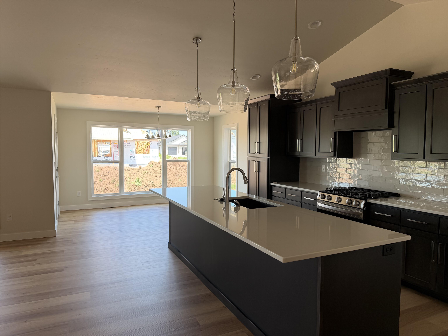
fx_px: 311
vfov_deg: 56.8
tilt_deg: -3.8
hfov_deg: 71.6
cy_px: 168
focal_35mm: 24
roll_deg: -0.4
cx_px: 224
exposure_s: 1/180
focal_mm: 6.76
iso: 80
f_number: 1.78
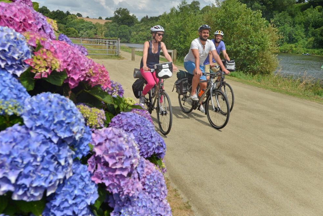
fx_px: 278
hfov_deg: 60.3
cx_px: 159
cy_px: 111
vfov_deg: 42.3
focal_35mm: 31
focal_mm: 30
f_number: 8
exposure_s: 1/500
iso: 100
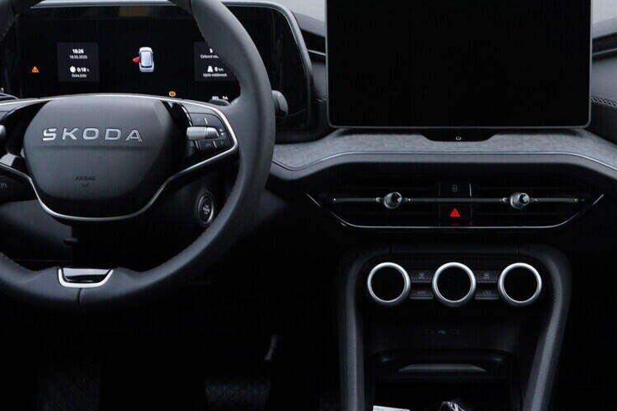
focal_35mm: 69
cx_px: 415
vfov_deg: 19.5
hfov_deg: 29.0
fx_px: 1183
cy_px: 73
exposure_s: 1/40
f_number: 2.8
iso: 160
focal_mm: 24
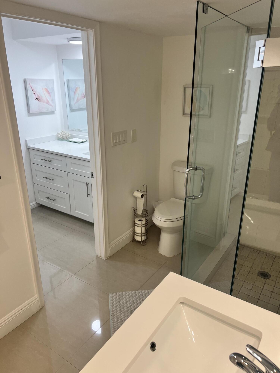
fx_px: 280
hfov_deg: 53.1
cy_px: 186
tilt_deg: -21.5
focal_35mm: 26
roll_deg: +0.5
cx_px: 140
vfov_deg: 67.3
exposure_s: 1/120
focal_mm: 5.7
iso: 80
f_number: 1.5
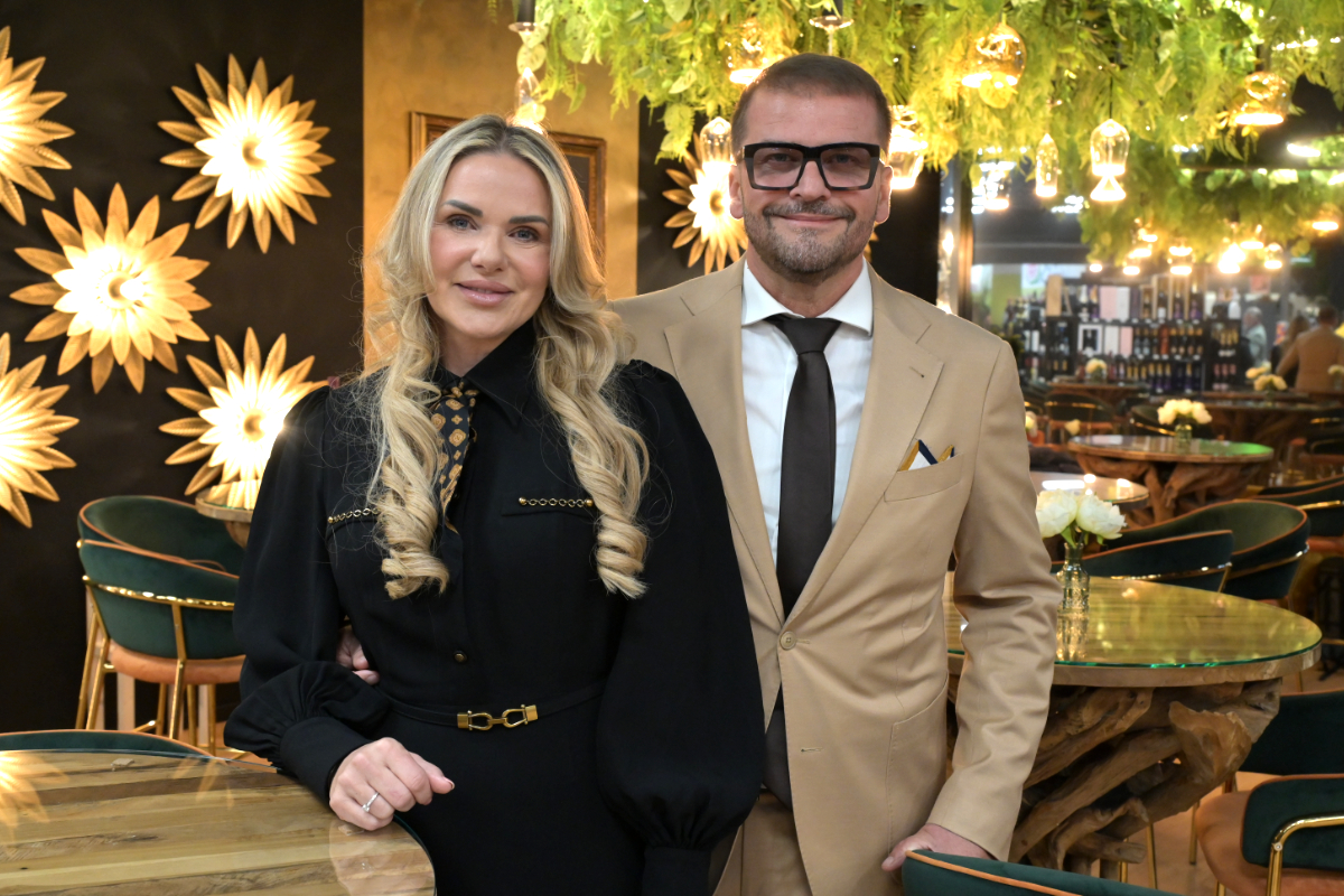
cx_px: 672
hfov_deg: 54.4
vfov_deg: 37.9
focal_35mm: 35
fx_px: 1307
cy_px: 448
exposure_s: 1/125
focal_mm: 35
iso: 5000
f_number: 7.1
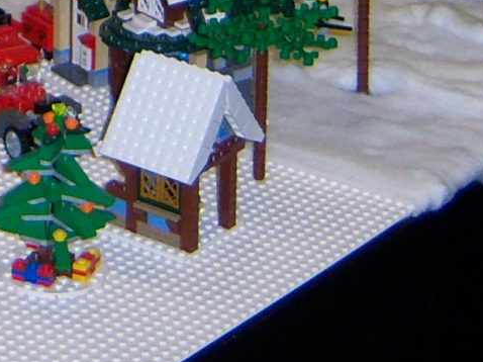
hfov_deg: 9.9
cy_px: -516
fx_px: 2692
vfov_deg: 7.2
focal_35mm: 193
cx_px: -280
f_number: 2.8
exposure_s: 1/60
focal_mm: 7.5
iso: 80
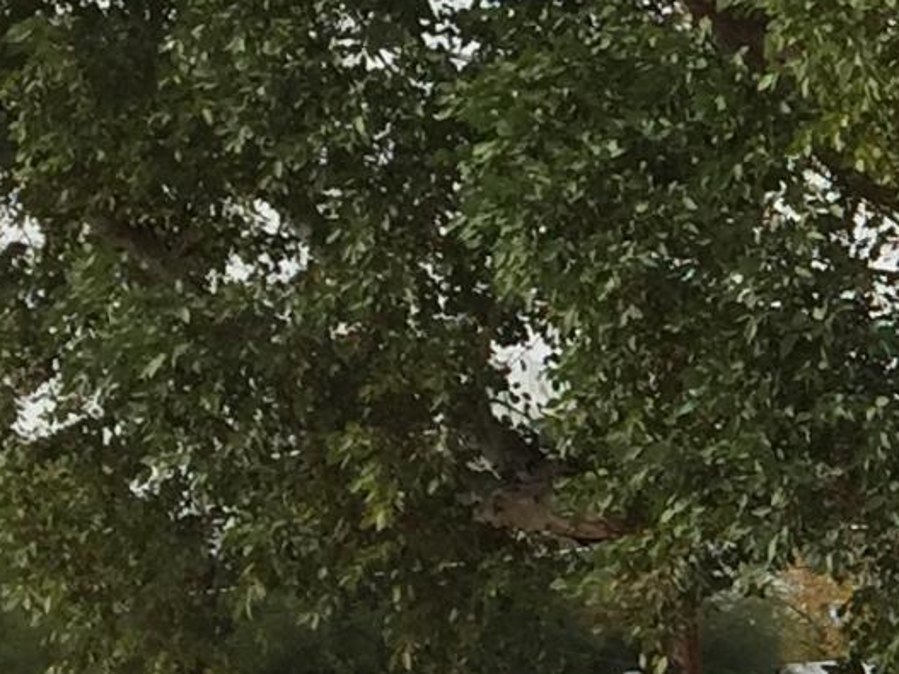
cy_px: 840
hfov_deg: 10.5
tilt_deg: -0.9
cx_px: 2088
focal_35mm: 165
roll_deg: +2.3
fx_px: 4284
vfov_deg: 8.9
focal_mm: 4.15
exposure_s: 1/1522
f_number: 2.2
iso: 32
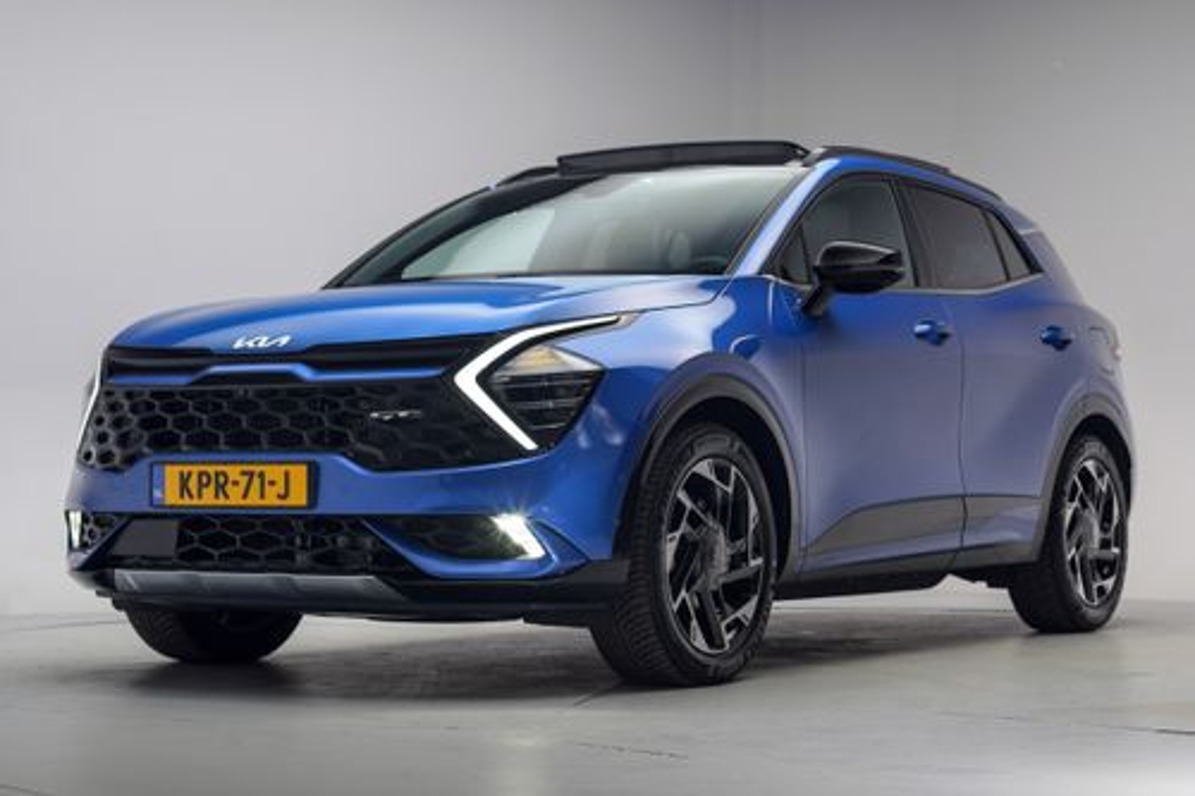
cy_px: 398
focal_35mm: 50
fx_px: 1659
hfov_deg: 39.6
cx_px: 598
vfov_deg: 27.0
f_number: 4
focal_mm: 50
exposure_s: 1/13
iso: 100
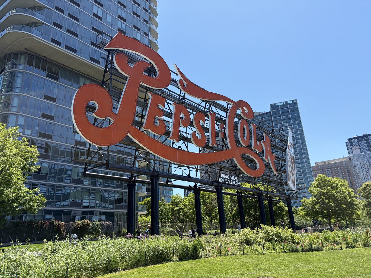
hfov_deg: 67.3
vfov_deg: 53.1
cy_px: 139
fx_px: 279
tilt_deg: +21.1
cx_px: 186
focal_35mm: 26
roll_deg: +4.9
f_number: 1.6
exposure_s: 1/2283
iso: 50
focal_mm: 5.96
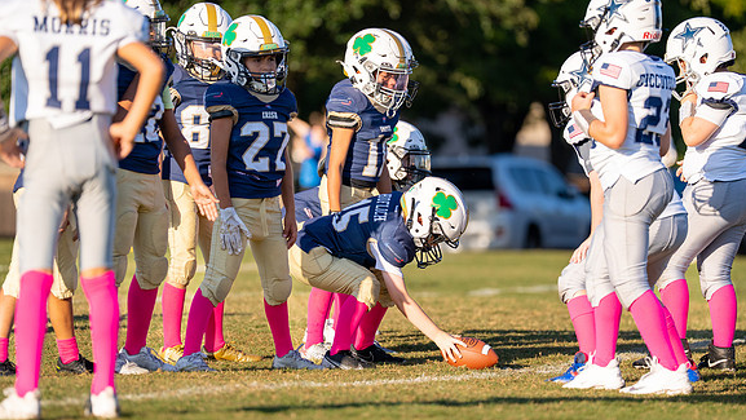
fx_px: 5125
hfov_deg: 8.3
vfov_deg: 4.7
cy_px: 214
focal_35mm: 259
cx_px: 394
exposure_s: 1/3200
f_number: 2.8
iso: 200
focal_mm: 200
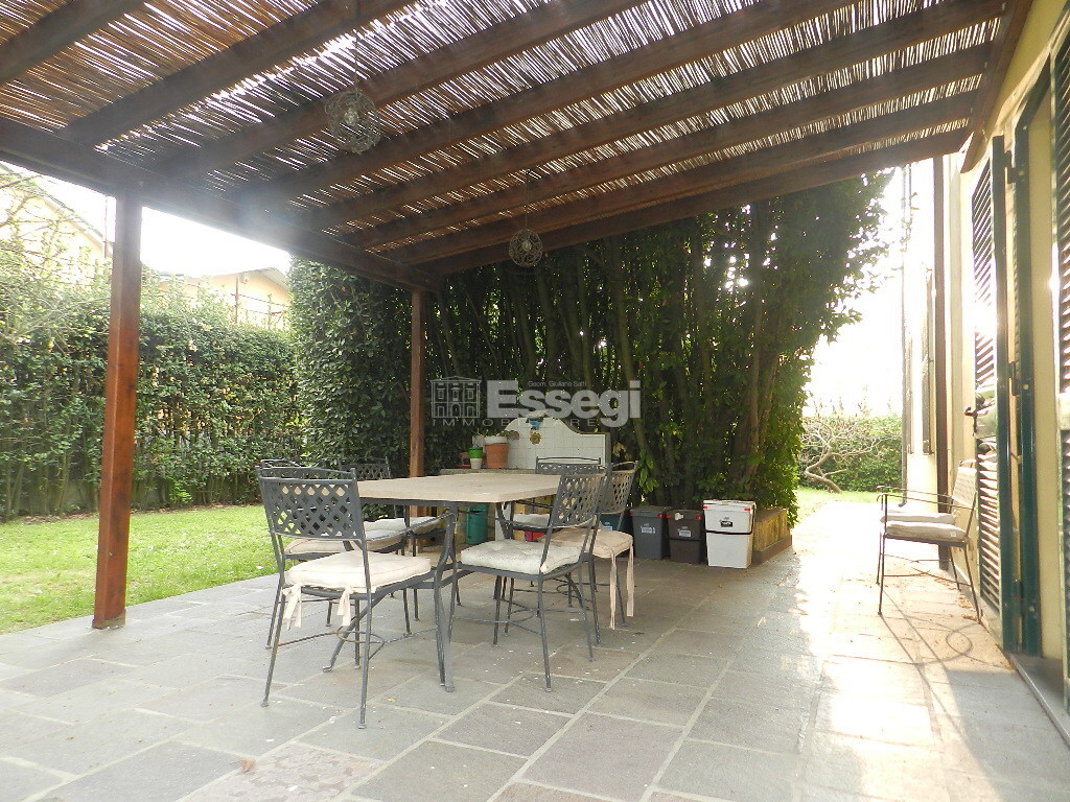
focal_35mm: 23
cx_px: 535
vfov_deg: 58.9
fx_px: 711
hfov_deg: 73.9
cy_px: 401
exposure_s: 1/50
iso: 160
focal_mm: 4
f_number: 3.4
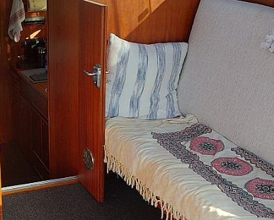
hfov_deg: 29.0
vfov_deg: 24.6
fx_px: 503
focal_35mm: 62
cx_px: 16
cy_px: 98
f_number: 1.8
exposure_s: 1/100
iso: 32
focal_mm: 5.23
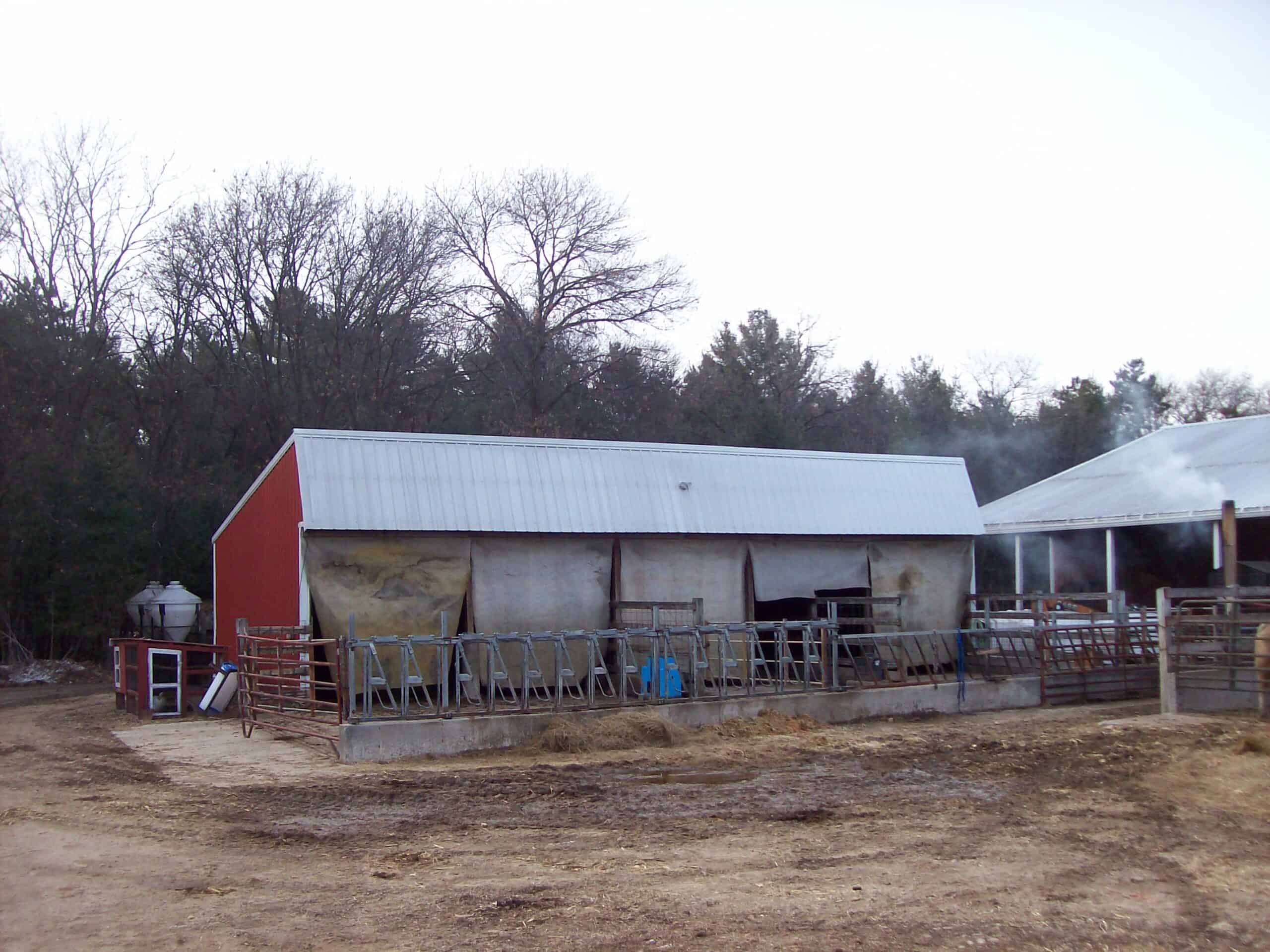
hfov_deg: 51.4
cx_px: 635
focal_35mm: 36
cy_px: 476
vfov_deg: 39.6
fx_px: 1320
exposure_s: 1/429
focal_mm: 6
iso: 80
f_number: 2.7
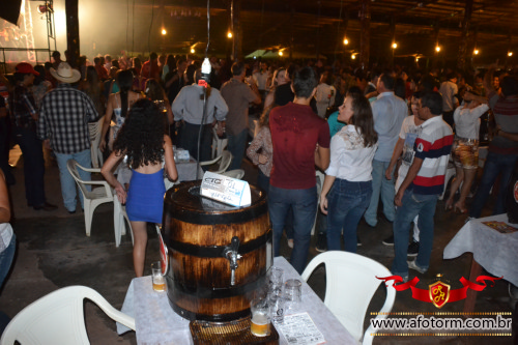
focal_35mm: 30
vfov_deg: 43.6
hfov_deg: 61.9
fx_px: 432
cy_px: 172
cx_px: 259
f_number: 3.5
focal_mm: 20
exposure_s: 1/60
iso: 3200
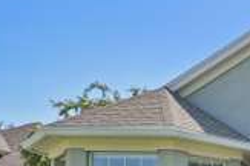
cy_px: 230
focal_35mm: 53
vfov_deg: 22.1
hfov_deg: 29.9
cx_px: 327
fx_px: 367
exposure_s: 1/180
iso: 100
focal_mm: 18.5
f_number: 8
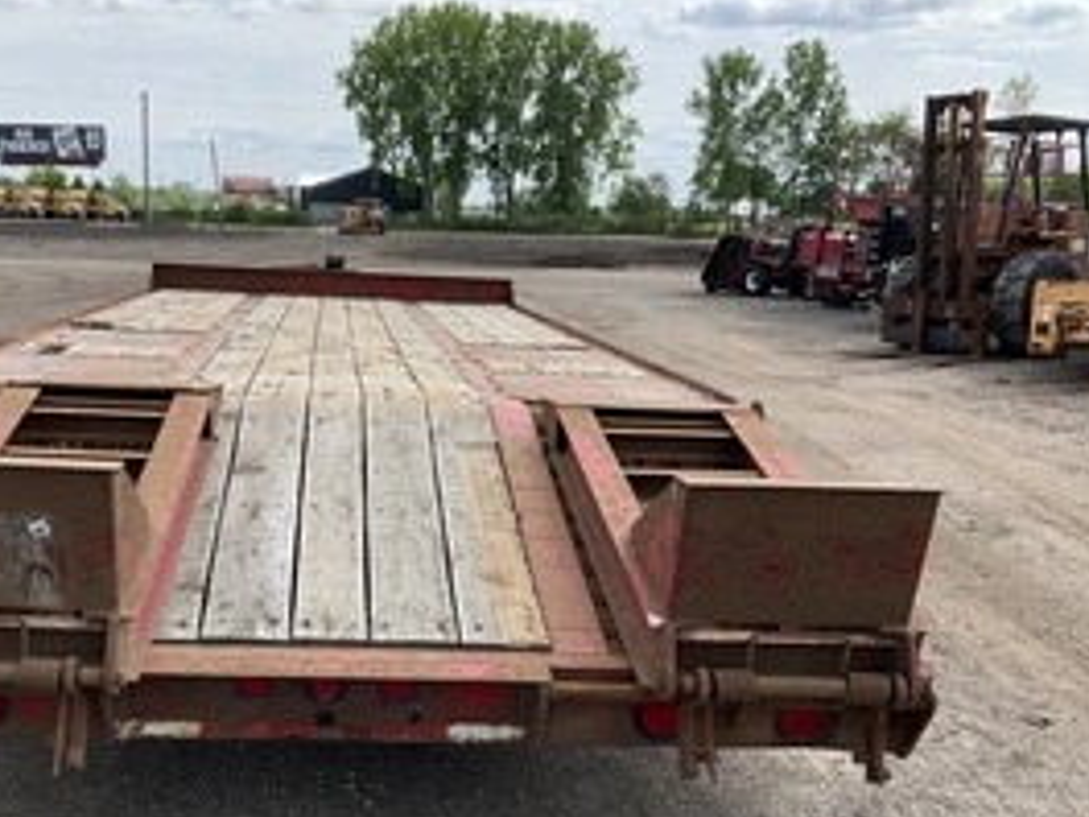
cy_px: 532
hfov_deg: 42.7
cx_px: 417
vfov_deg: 32.6
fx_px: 1384
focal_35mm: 44
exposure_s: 1/997
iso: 25
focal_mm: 3
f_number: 1.8
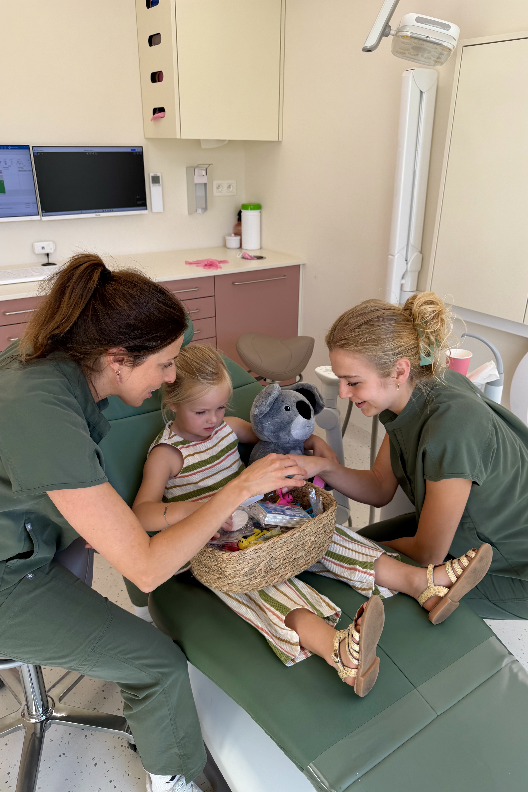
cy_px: 396
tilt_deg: -24.1
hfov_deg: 51.3
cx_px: 274
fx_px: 550
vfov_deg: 71.5
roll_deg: -1.0
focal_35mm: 25
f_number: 1.78
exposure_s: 1/254
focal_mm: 6.76
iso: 64
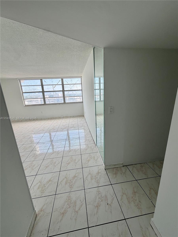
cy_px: 118
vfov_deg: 102.1
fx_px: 96
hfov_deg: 85.7
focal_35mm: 14
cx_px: 89
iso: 40
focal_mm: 2.22
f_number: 2.2
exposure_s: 1/191
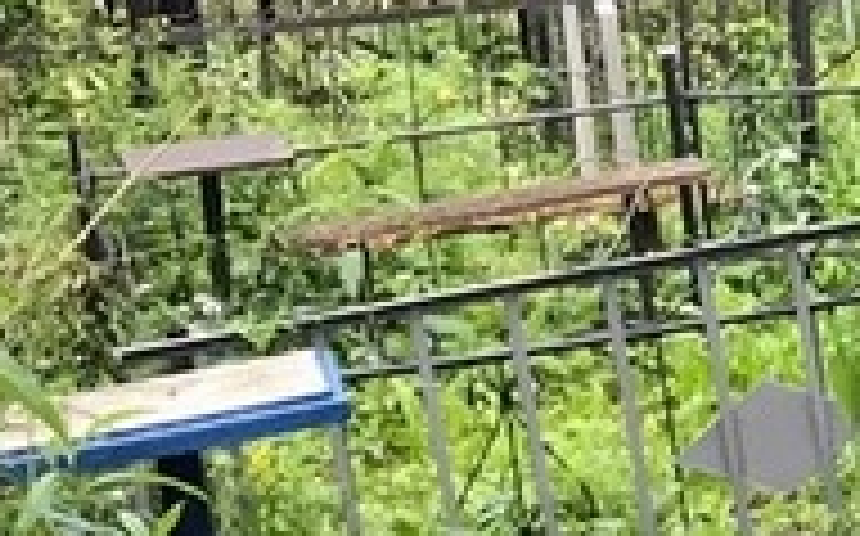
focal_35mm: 159
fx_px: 3723
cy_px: 351
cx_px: 1562
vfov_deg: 8.2
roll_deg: +5.4
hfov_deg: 12.1
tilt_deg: -10.9
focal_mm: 3.99
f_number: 1.8
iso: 40
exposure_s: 1/120
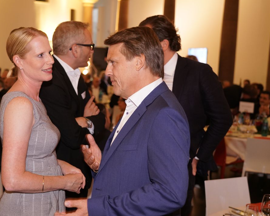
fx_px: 464
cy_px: 114
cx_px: 114
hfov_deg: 32.4
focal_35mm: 58
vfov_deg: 26.2
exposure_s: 1/30
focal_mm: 46
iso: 2500
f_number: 4
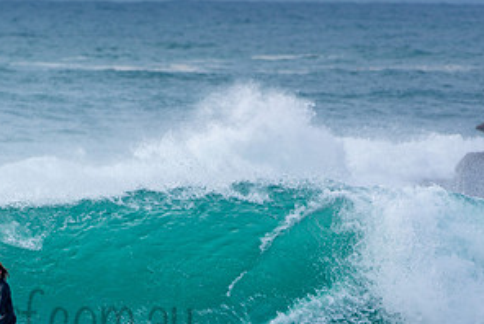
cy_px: 300
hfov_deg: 1.4
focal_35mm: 1469
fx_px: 19769
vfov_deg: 0.9
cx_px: 20
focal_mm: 500
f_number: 5.6
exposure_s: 1/500
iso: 110
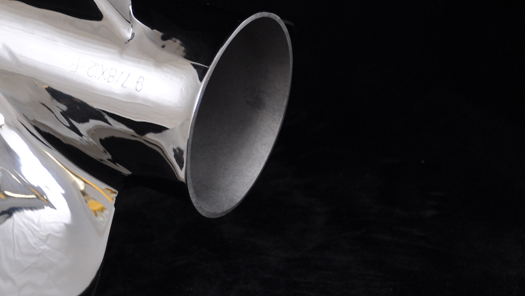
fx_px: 1922
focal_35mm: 138
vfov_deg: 8.8
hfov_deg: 15.4
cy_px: 68
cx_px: 94
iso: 200
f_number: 4.8
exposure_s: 1/20
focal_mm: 45
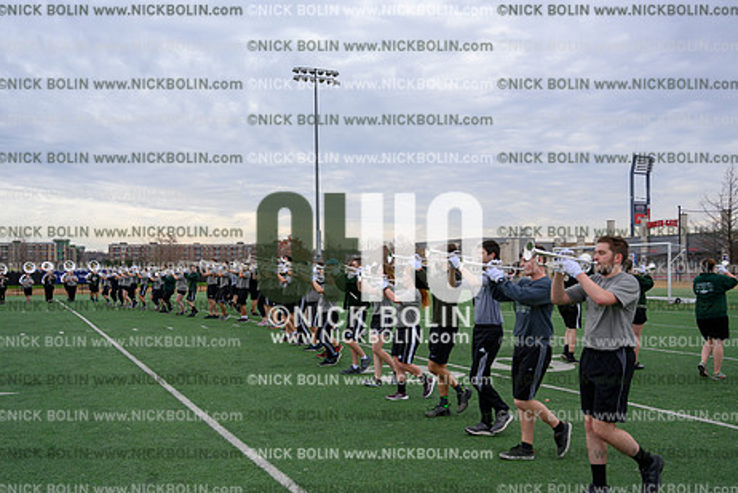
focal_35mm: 37
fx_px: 759
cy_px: 269
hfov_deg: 51.8
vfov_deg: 36.0
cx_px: 369
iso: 800
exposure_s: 1/2000
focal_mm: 29.5
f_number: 4
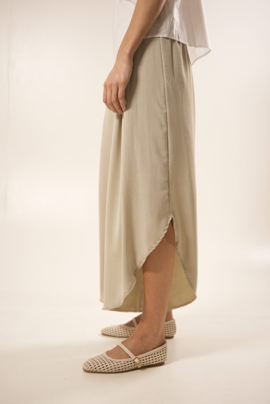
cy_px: 202
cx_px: 135
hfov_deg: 27.0
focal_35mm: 50
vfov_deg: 39.6
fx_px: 562
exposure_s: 1/50
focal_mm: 50
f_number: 2.8
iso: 400
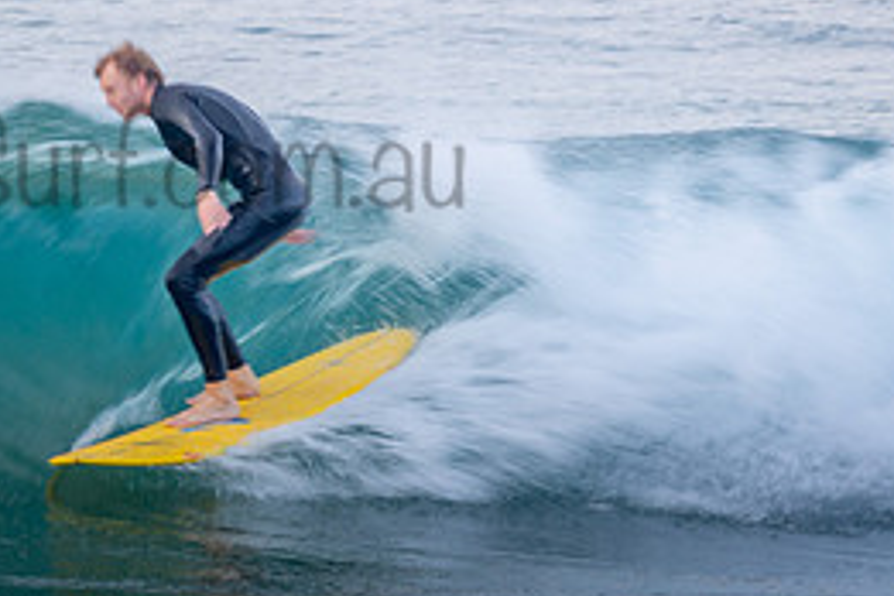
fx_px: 29971
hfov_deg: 1.7
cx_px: 35
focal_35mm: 1207
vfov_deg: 1.1
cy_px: 67
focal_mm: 320
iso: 100
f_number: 10
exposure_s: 1/40
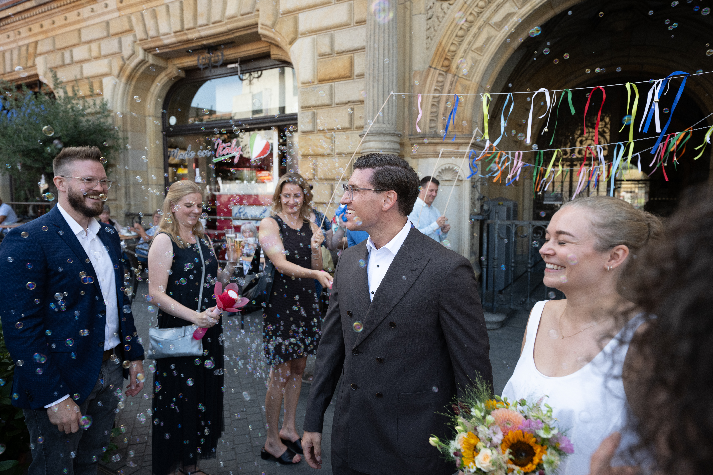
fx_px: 475
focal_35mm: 24
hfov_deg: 73.7
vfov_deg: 53.1
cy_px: 238
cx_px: 356
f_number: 4
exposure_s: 1/800
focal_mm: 24
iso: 500
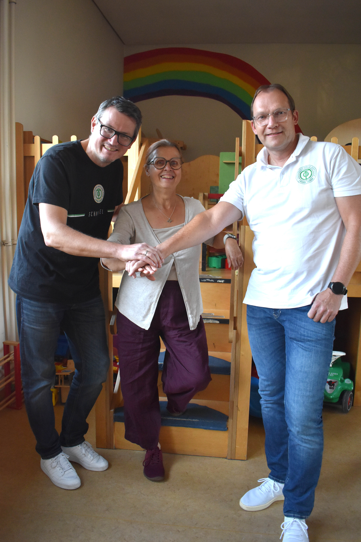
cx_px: 180
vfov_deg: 61.9
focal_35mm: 30
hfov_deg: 43.6
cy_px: 271
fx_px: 451
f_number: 3.5
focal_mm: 20
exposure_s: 1/125
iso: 1400
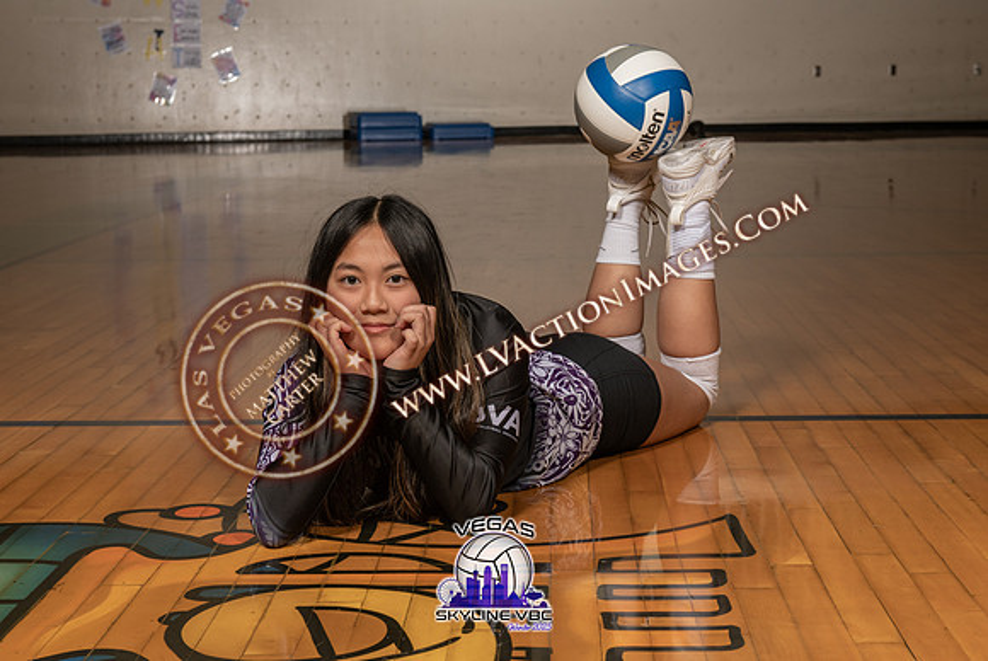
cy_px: 348
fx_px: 1799
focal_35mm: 65
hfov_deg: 30.7
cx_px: 541
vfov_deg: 20.8
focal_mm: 58
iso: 320
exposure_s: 1/160
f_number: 8
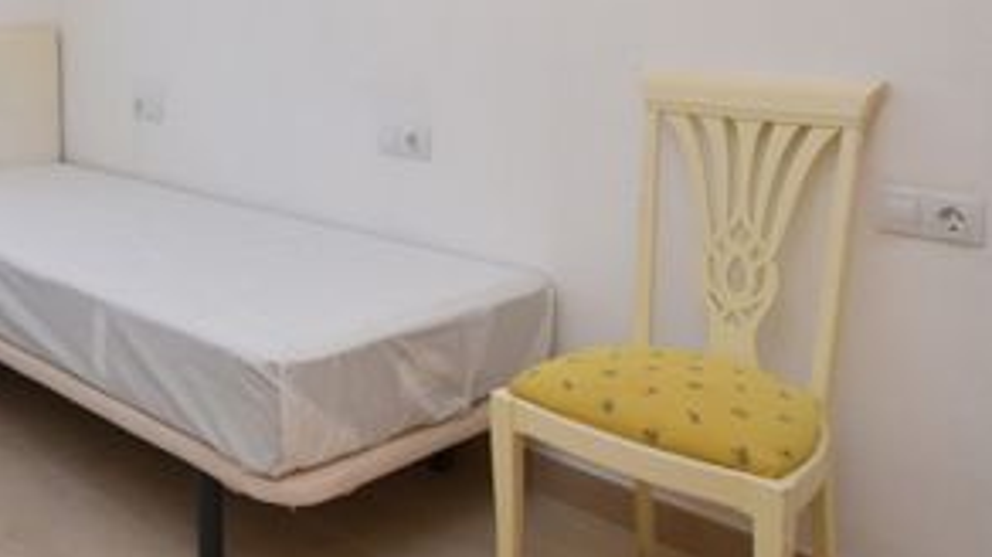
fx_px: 999
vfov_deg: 28.8
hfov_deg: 47.6
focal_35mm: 38
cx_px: 107
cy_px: -27
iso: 220
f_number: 5.6
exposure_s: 1/250
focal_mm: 10
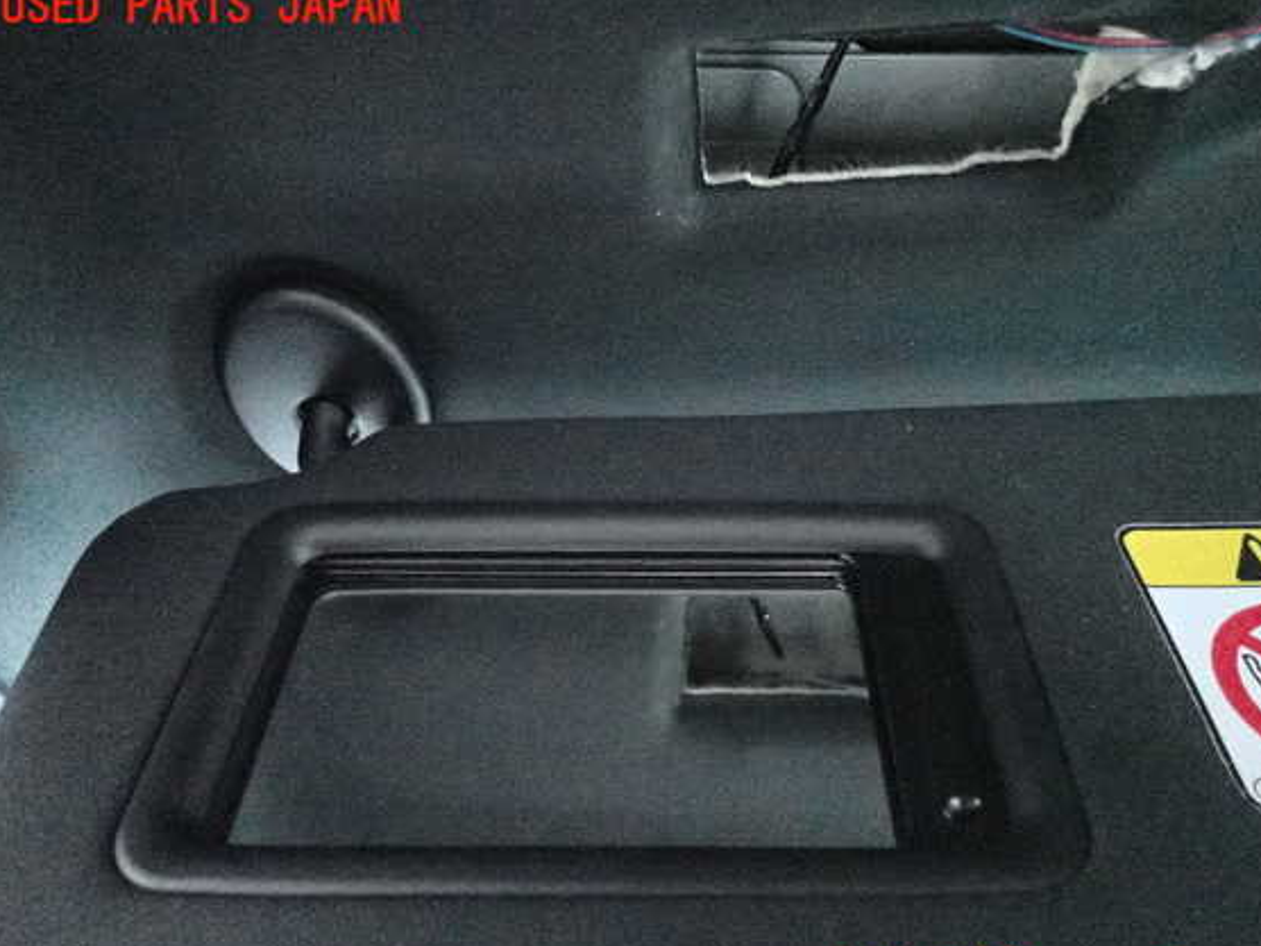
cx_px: 669
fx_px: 984
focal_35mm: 27
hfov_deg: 65.3
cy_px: 490
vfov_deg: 51.3
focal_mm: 4.5
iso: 8000
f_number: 2
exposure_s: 1/125
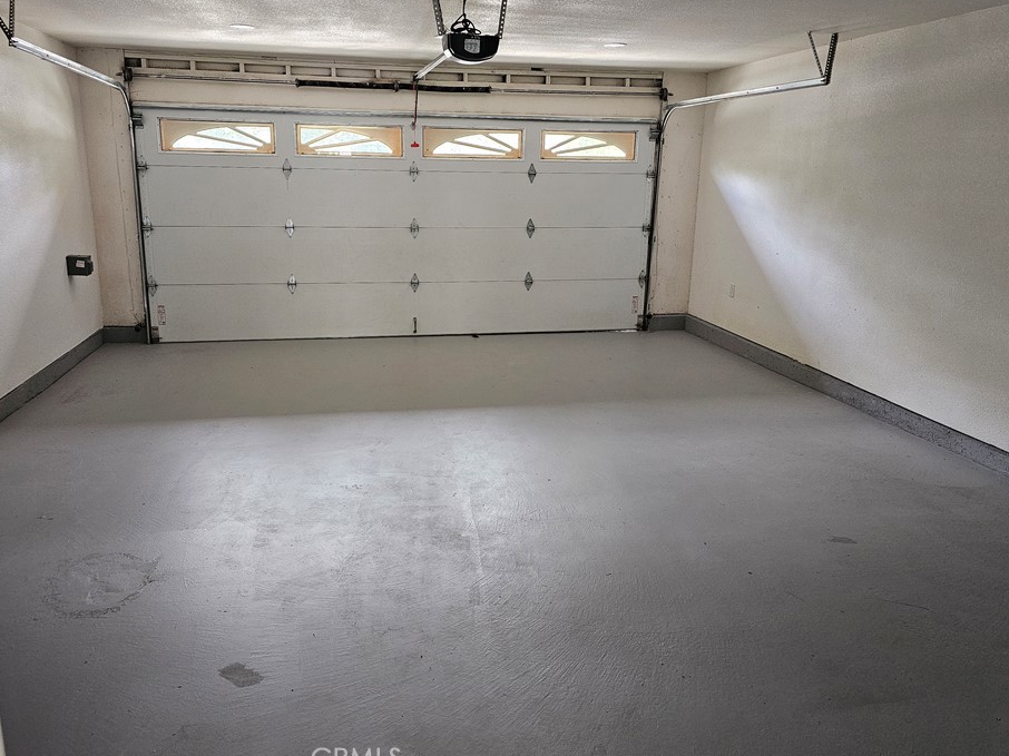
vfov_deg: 53.0
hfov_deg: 67.3
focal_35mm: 26
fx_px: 758
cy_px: 346
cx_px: 481
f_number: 1.7
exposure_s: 1/120
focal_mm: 6.3
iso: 500
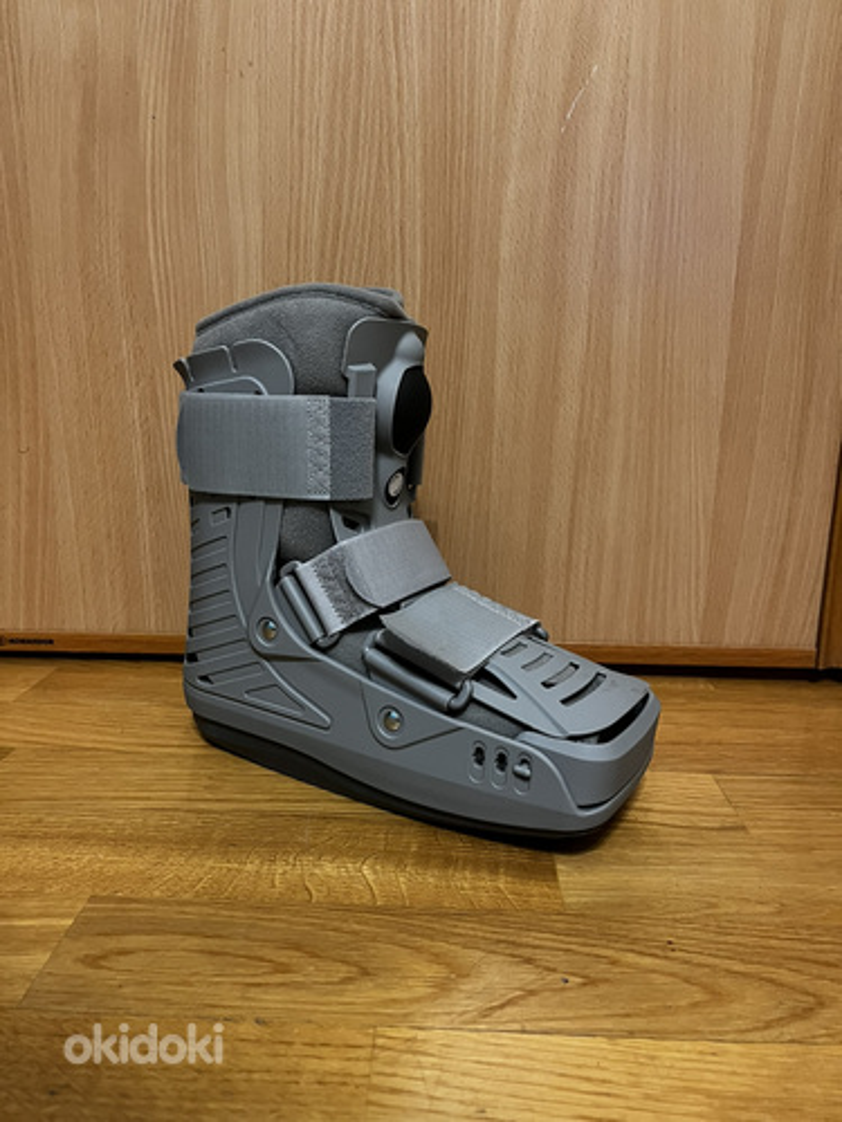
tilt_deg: -12.3
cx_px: 421
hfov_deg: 53.1
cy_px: 561
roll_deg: +0.9
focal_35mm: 26
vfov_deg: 67.3
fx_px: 843
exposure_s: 1/33
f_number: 1.6
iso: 500
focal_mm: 5.1
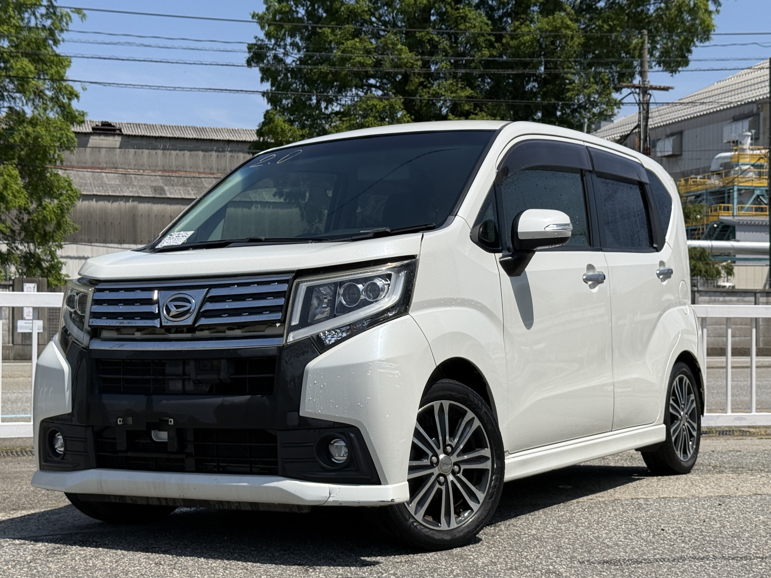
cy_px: 309
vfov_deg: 24.8
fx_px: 1314
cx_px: 385
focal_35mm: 59
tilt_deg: +0.7
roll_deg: -0.1
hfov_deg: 32.7
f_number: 1.78
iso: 80
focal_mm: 6.76
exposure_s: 1/7874
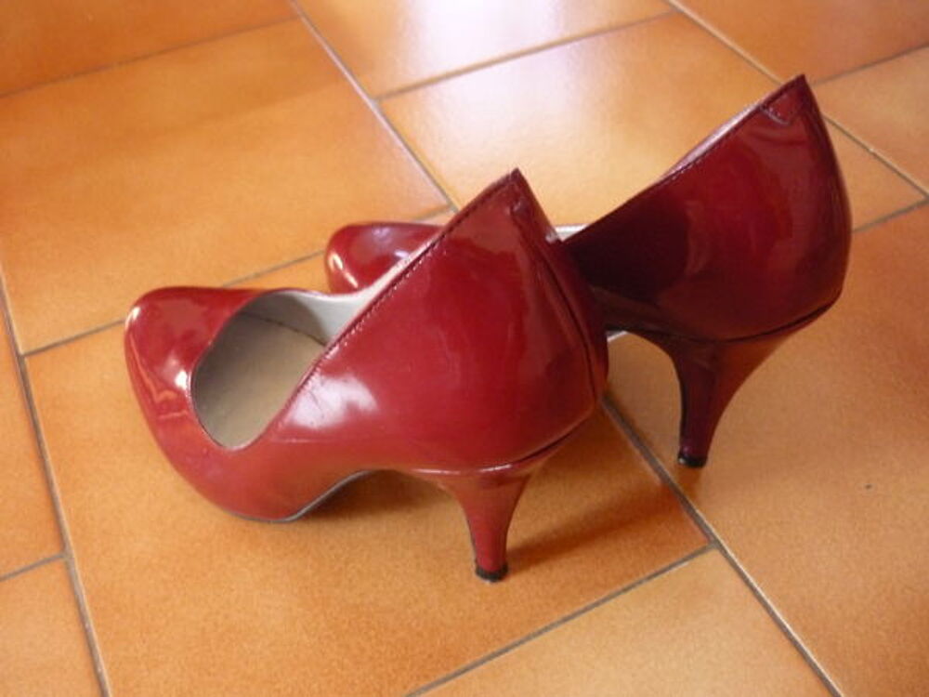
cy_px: 348
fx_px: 886
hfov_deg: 55.4
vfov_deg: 42.9
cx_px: 464
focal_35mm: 33
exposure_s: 1/60
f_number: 2.8
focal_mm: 5.5
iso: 500
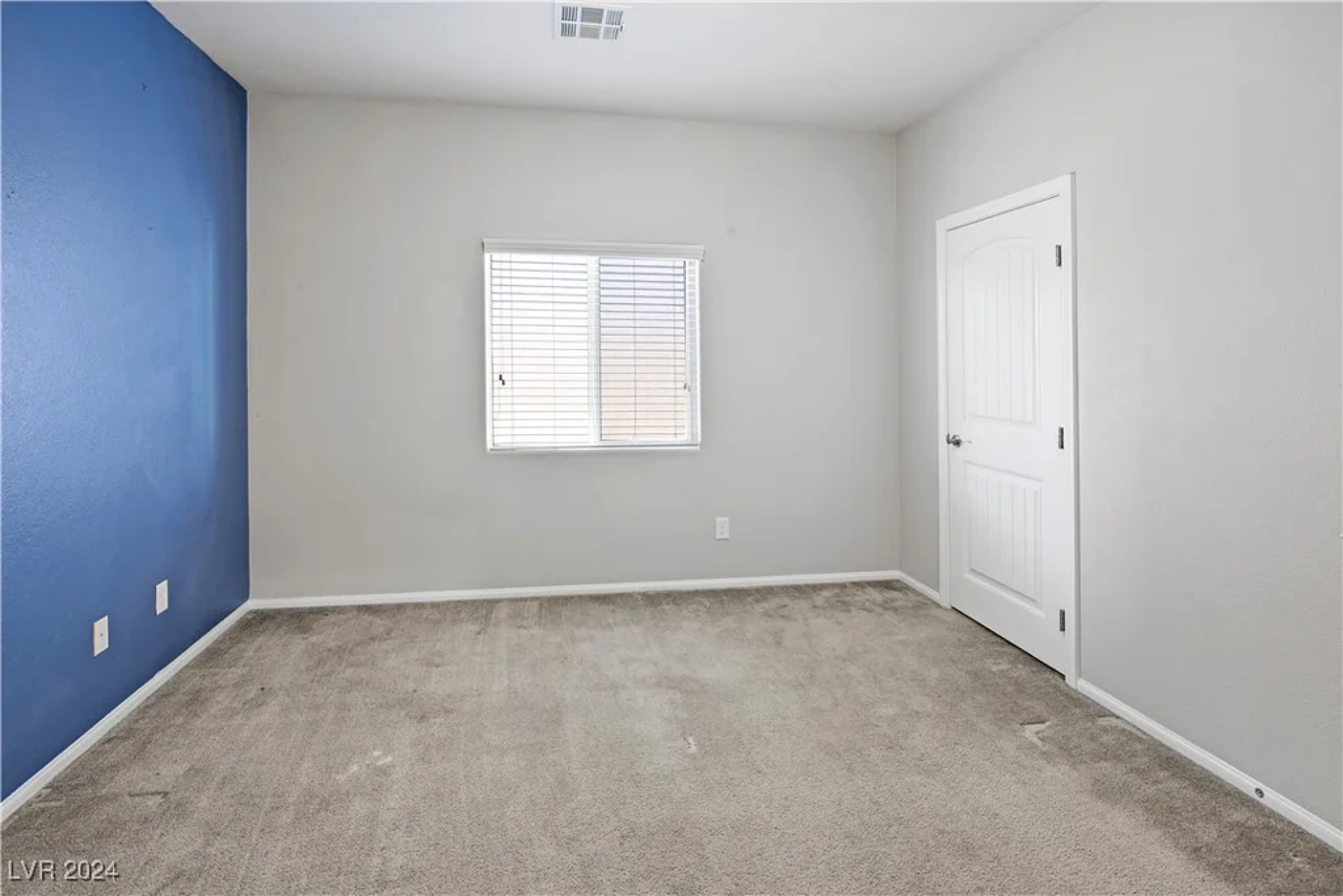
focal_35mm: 15
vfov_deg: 77.3
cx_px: 672
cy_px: 448
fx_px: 560
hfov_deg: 100.4
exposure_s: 1.6
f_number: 10
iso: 160
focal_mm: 15
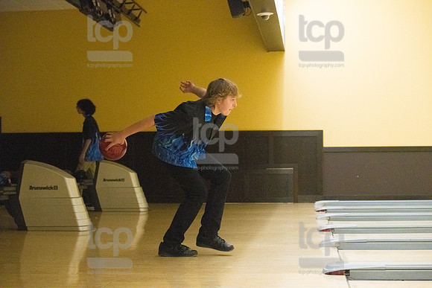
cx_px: 216
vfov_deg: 19.5
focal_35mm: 70
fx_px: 840
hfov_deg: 28.8
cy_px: 144
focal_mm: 70
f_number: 4.5
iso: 10000
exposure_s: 1/1000
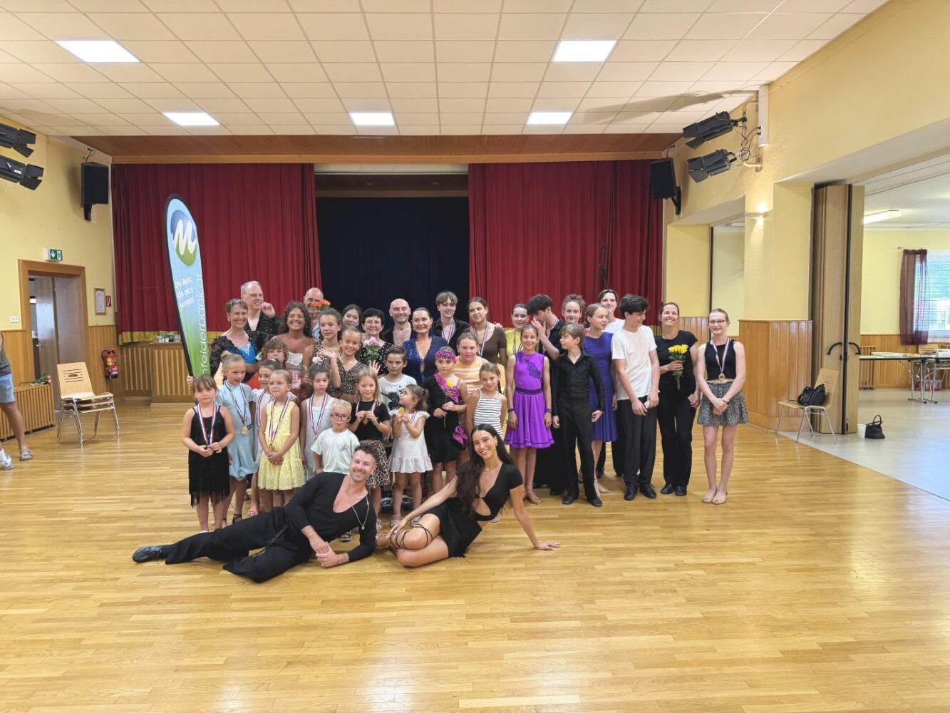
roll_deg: +0.3
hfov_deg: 71.6
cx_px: 475
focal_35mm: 24
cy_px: 356
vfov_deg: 56.8
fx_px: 659
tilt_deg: -4.5
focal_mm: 6.76
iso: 250
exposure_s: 1/50
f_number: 1.78
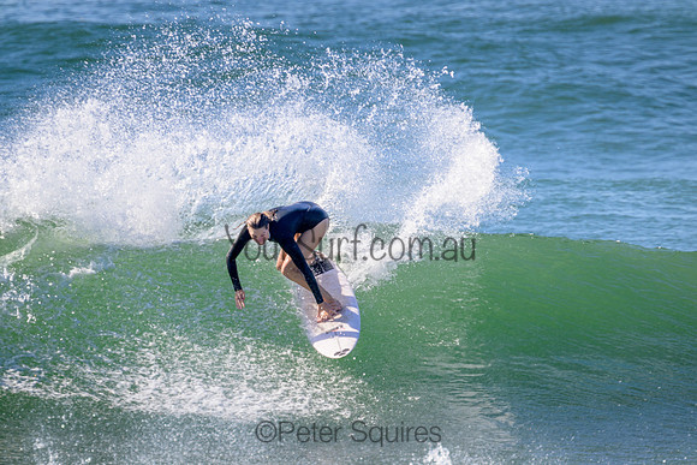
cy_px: 232
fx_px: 15492
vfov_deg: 1.7
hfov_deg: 2.6
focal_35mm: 800
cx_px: 348
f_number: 11
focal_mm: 800
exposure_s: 1/400
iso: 220
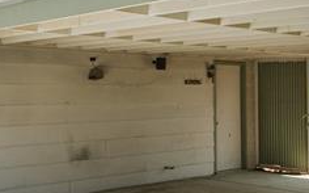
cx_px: 204
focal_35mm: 62
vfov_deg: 20.9
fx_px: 522
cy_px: 105
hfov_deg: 32.7
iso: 800
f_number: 8
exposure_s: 1/400
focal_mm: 14
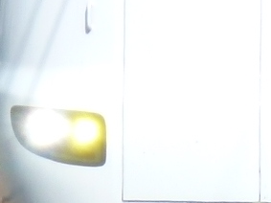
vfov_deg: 0.5
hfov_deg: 0.7
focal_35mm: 2710
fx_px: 21207
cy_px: 12
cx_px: 77
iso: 100
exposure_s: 1/320
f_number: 5.9
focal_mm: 67
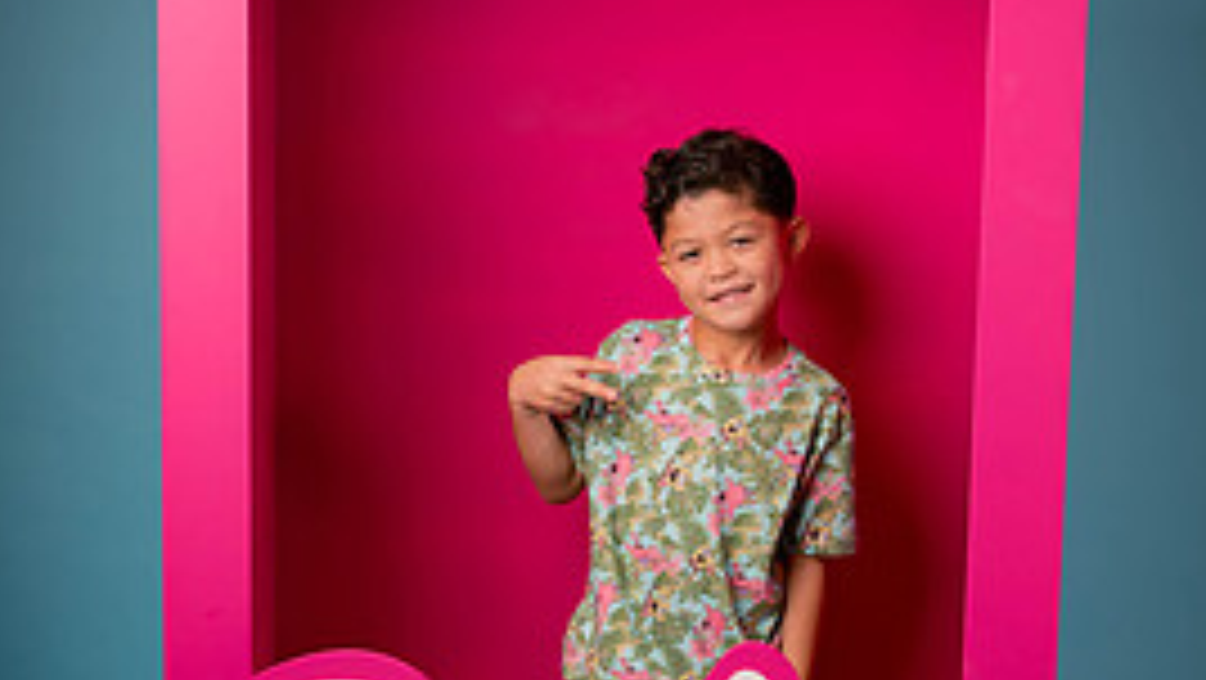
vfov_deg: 18.6
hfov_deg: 32.3
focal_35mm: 65
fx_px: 2079
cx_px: 630
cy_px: 365
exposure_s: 1/160
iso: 125
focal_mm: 37
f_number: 7.1
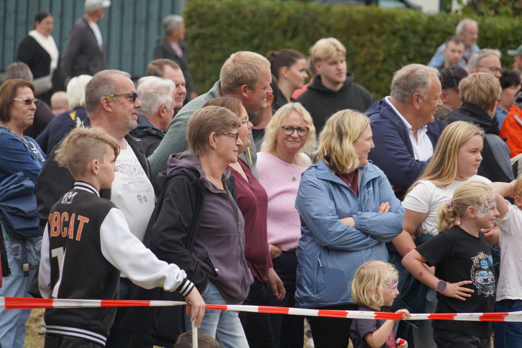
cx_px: 261
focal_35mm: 240
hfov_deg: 8.6
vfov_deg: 5.7
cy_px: 174
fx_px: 3479
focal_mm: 240
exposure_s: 1/250
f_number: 6.3
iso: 320
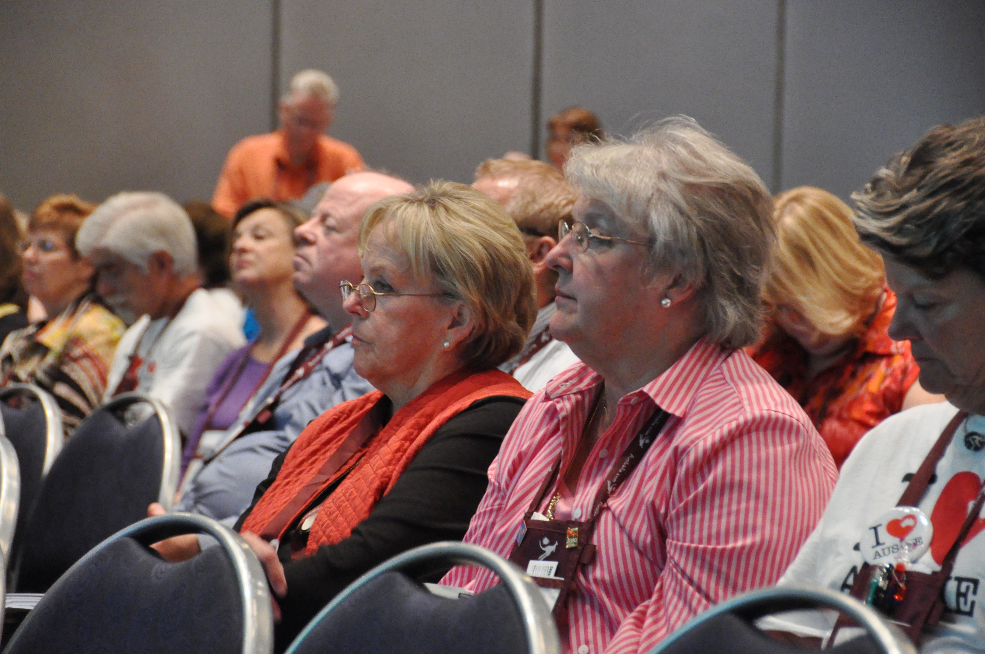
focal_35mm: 168
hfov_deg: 12.2
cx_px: 492
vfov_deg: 8.2
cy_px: 327
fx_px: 4591
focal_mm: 112
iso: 3200
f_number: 5.3
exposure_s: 1/20
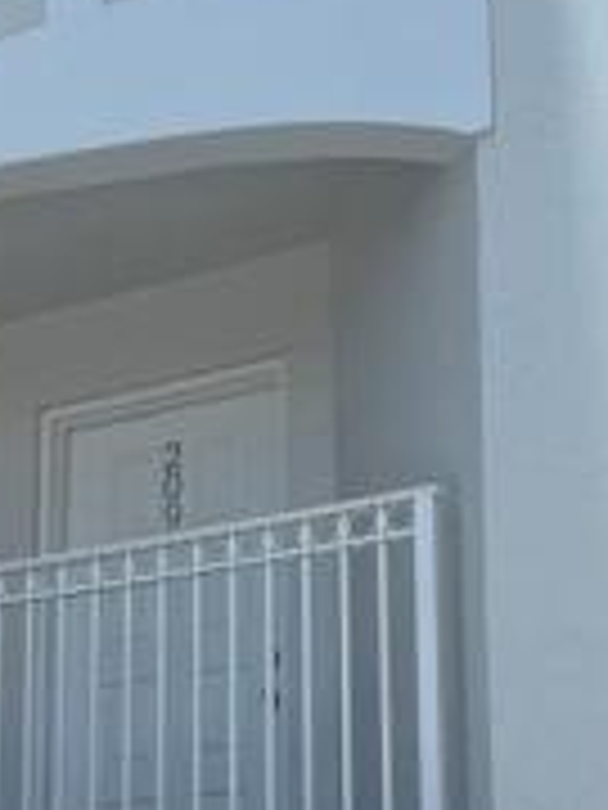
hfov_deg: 15.0
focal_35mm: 96
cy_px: 688
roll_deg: -2.4
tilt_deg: +14.7
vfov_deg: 20.1
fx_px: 2248
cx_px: -77
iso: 80
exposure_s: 1/3597
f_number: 1.78
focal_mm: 6.76
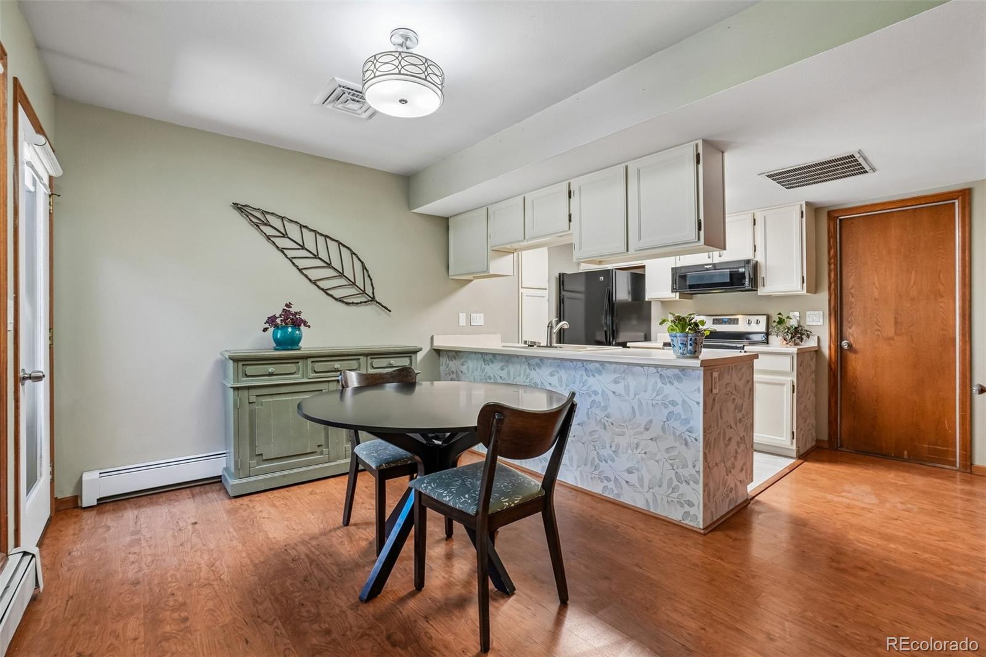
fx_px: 411
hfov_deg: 100.4
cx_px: 493
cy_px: 328
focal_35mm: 15
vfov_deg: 77.3
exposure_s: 1/6
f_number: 8
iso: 400
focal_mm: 10
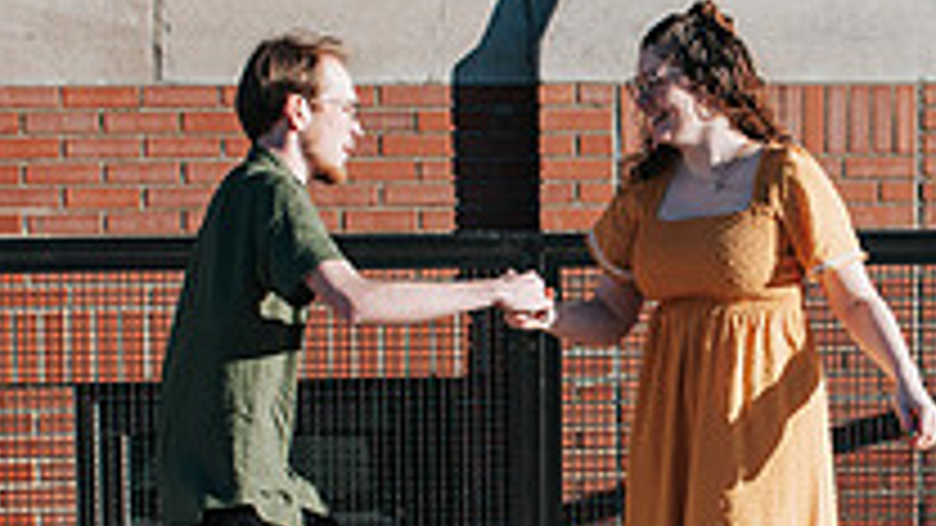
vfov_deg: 9.5
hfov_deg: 16.8
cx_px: 717
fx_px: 3152
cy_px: 415
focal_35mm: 127
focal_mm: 35
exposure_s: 1/1250
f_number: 3.2
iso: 125
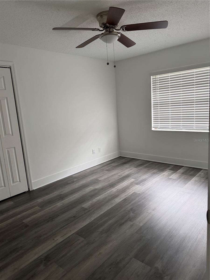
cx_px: 105
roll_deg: +4.5
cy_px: 140
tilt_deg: -10.0
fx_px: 194
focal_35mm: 24
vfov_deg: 71.6
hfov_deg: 56.8
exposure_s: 1/60
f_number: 1.78
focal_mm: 6.76
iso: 250
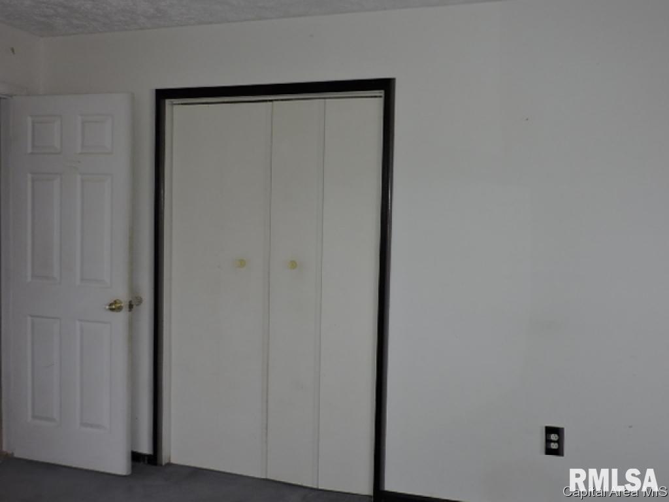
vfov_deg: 40.7
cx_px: 334
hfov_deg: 52.6
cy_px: 251
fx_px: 676
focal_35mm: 35
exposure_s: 1/30
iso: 200
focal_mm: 6.2
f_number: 3.3
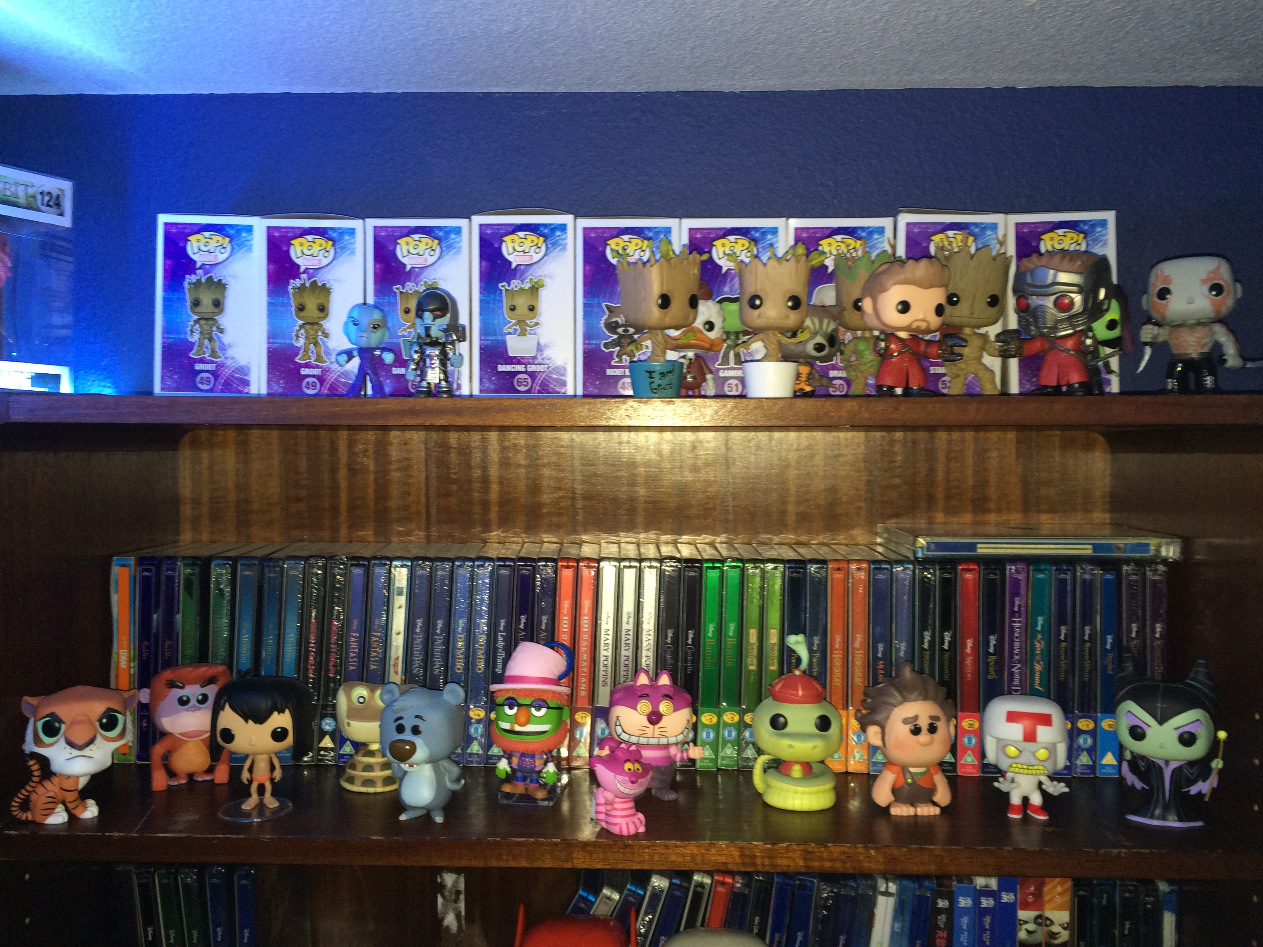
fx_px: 1058
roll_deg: +0.2
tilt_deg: +0.0
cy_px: 474
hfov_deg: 61.7
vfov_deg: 48.2
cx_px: 632
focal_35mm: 29
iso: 100
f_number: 2.2
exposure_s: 1/24
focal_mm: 4.15
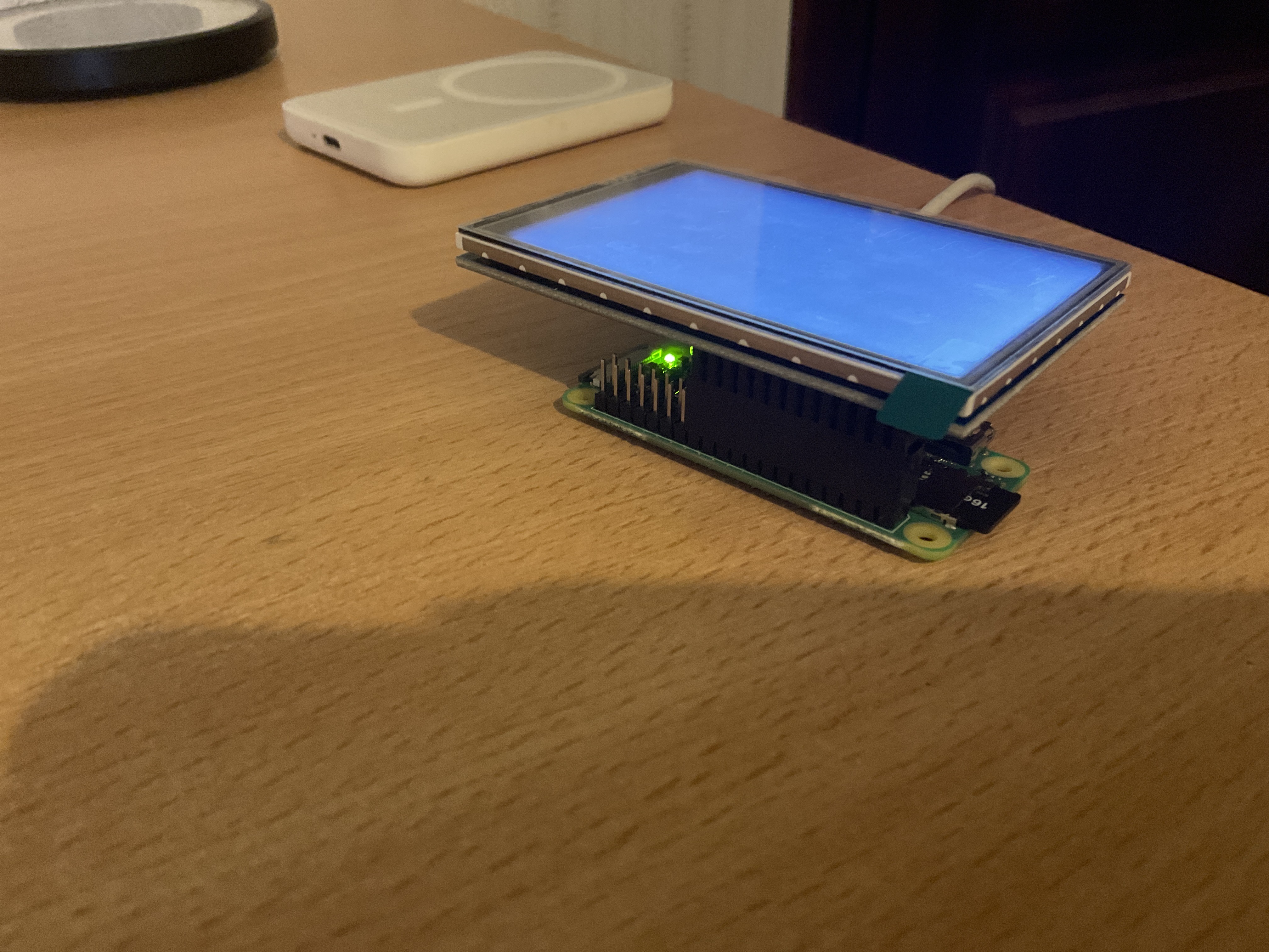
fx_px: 1063
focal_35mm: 29
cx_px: 634
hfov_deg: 61.7
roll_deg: +0.3
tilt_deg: -32.6
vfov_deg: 48.2
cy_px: 476
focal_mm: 3
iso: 400
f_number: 1.8
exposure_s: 1/30
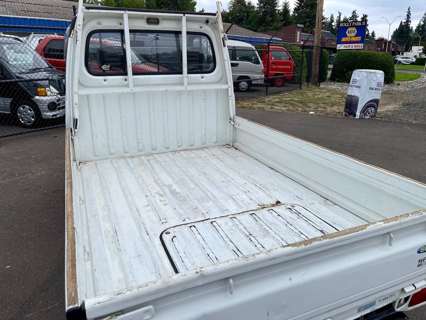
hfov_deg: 69.4
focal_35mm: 25
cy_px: 160
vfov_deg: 54.9
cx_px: 213
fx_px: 308
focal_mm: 5.1
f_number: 1.6
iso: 32
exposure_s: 1/1795
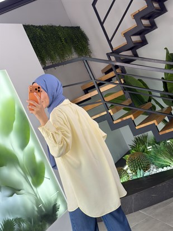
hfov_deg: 30.3
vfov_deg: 39.6
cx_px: 86
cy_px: 116
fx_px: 320
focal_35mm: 48
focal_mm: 6.76
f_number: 1.78
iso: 64
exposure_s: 1/127
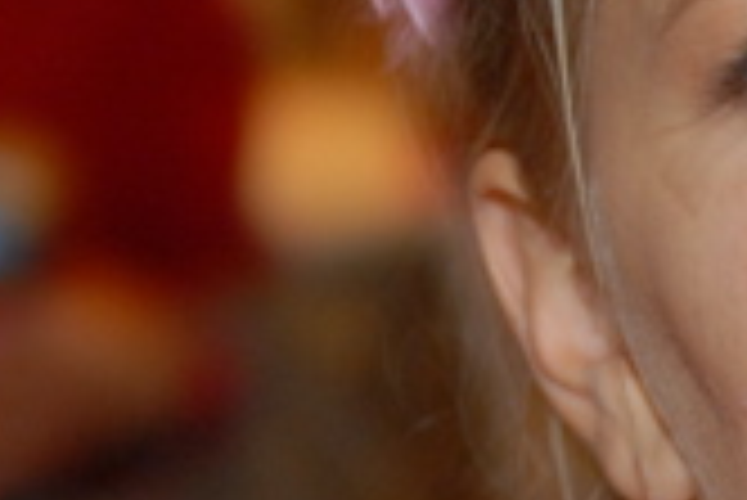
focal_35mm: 391
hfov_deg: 5.2
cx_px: 1451
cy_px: 176
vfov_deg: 3.5
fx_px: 8120
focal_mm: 48
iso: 400
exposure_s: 1/13
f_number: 2.8
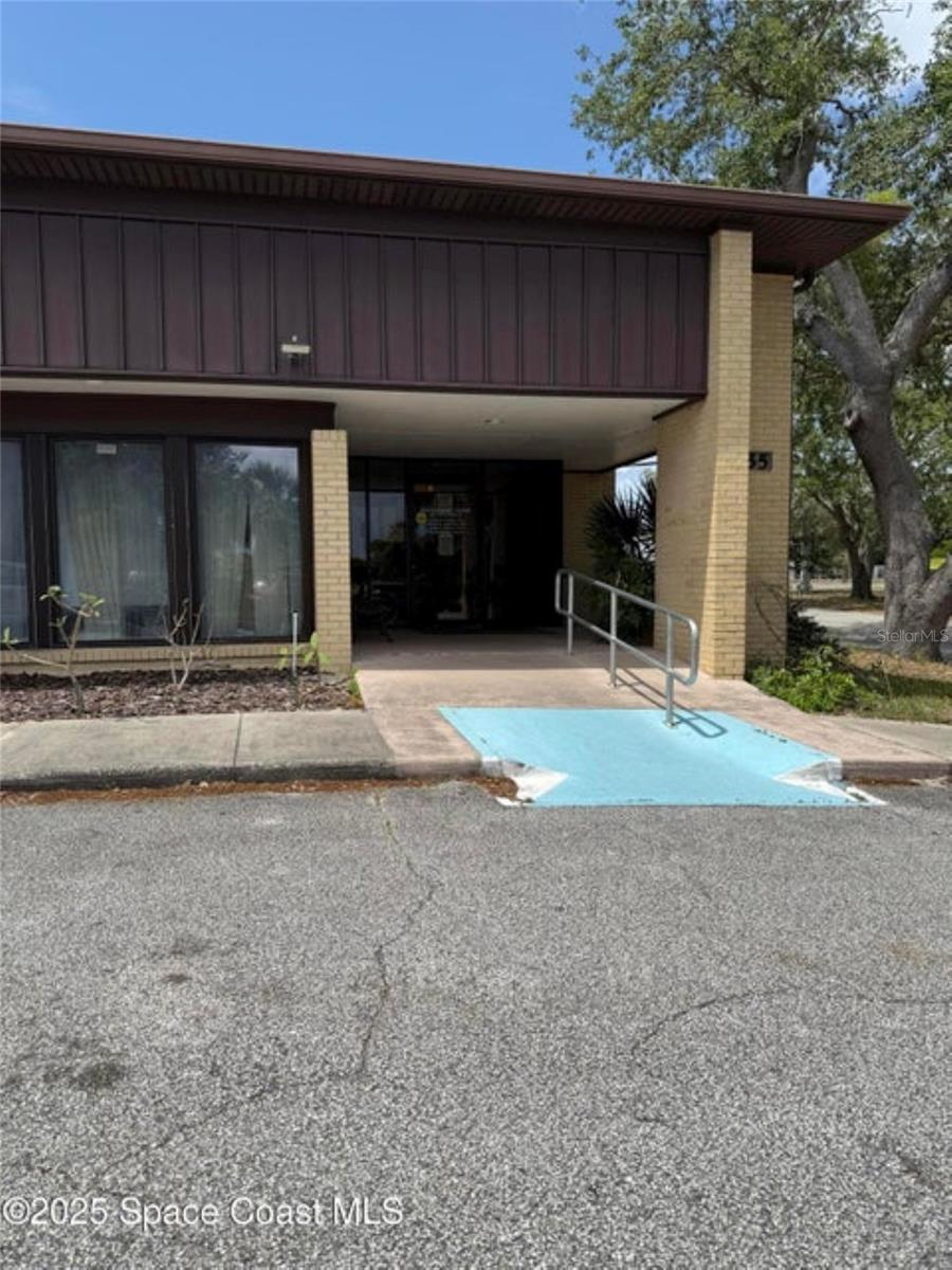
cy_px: 635
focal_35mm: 24
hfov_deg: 56.8
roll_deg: -2.6
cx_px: 476
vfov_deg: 71.6
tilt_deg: +0.2
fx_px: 880
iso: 80
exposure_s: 1/5714
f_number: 1.78
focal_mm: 6.76
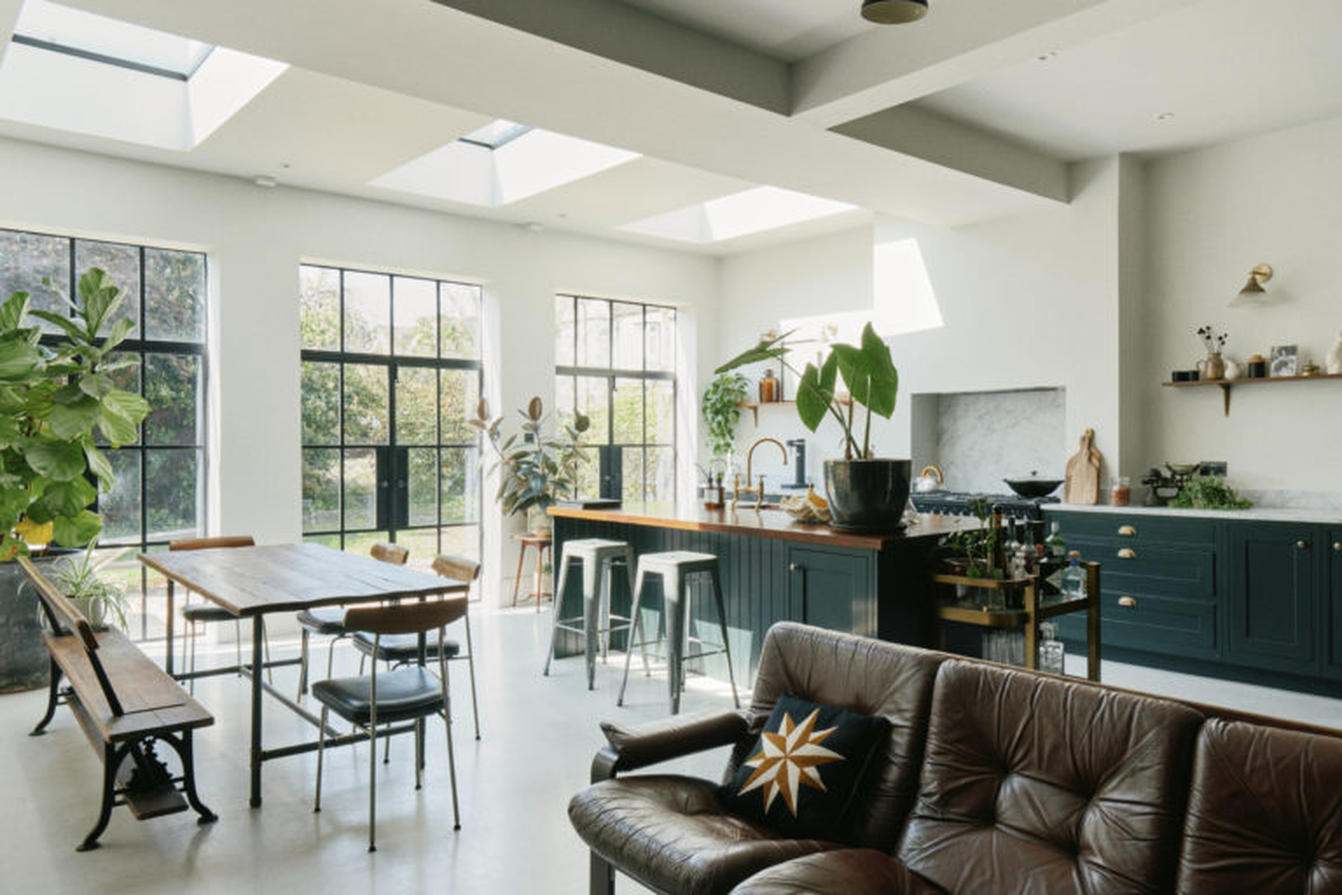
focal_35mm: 24
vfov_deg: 53.1
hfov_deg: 73.7
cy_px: 448
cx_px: 671
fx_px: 895
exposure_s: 1/8
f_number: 11
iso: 160
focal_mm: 16
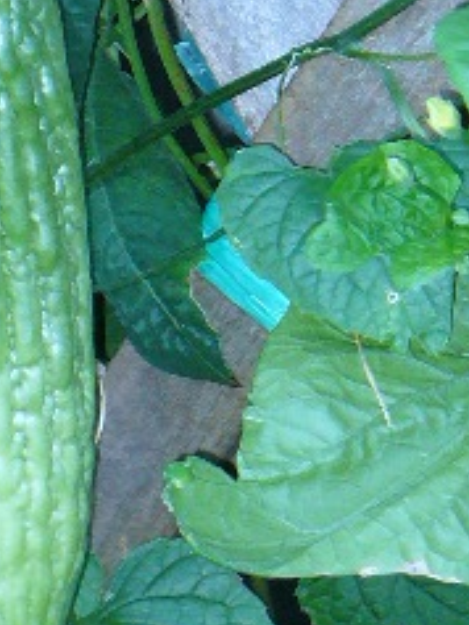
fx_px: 7400
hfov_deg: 3.6
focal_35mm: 410
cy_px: 156
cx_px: 90
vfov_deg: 4.8
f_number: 3.6
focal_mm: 18.3
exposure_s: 1/30
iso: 200
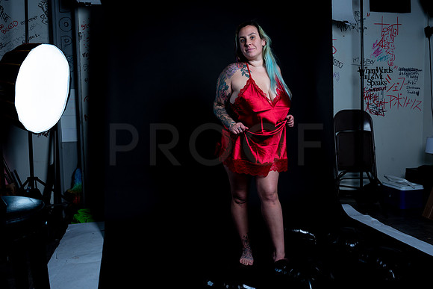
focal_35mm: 35
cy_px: 144
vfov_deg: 37.9
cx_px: 216
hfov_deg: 54.4
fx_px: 421
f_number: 10
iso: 100
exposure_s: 1/160
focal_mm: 35
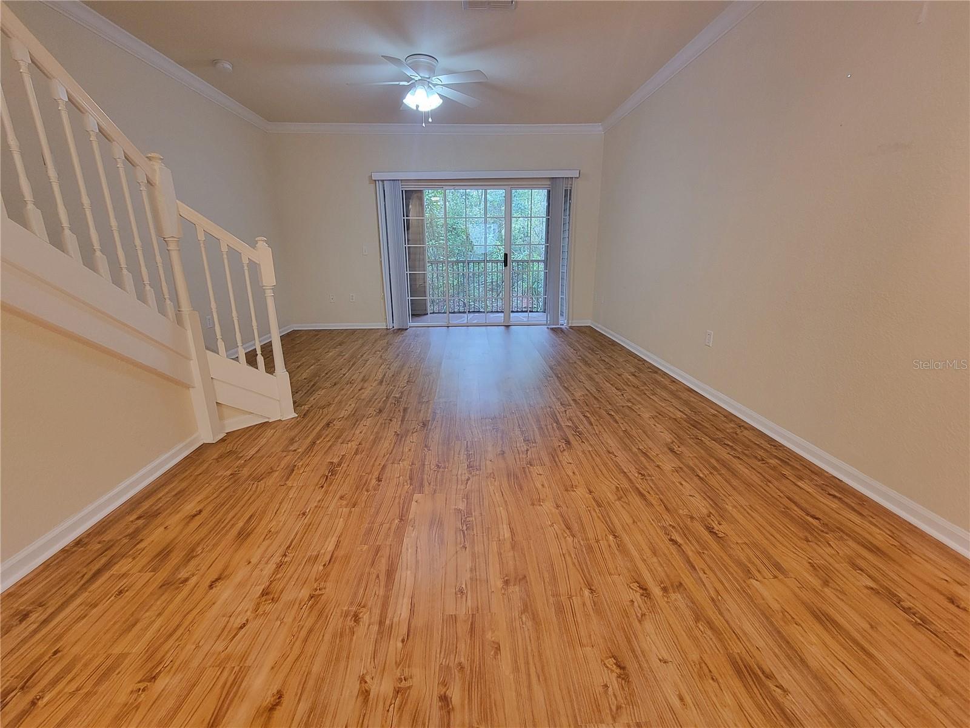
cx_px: 485
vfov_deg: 89.9
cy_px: 364
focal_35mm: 13
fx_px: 364
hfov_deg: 106.2
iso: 320
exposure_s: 1/60
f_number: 2.2
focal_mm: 2.2
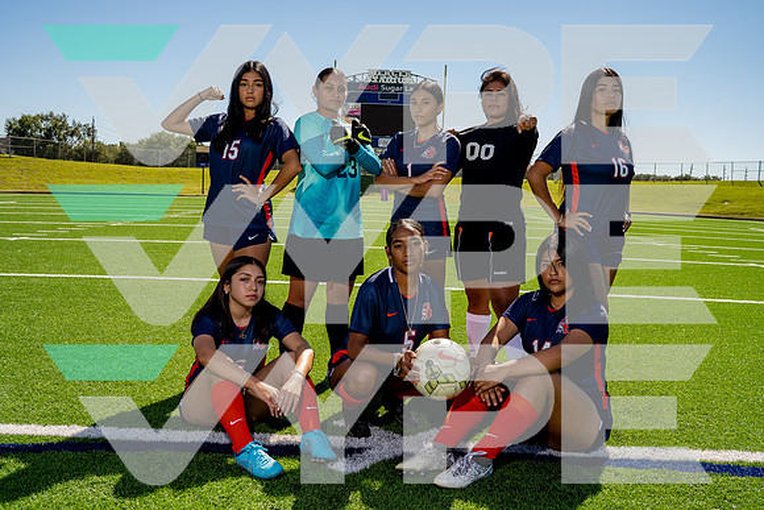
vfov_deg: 37.9
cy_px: 255
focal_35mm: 35
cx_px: 382
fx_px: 743
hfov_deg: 54.4
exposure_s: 1/250
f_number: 6.3
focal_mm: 35
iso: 80
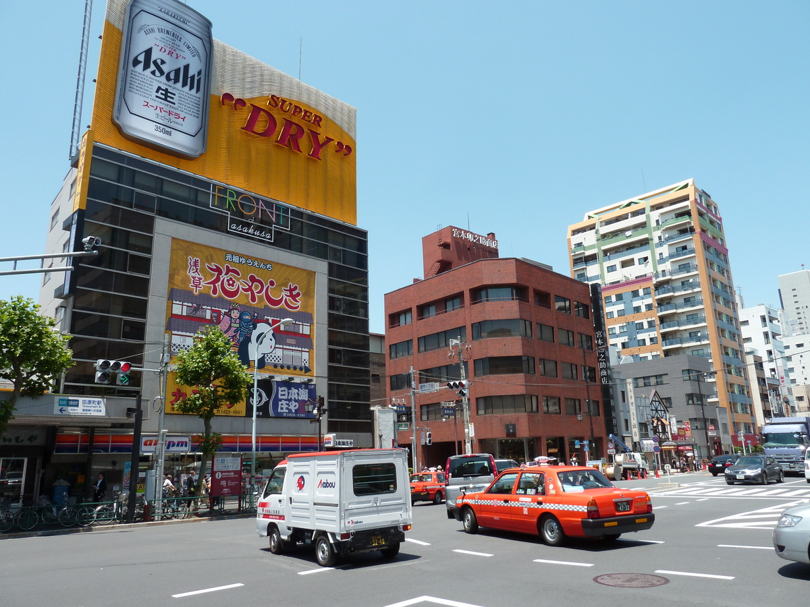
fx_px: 585
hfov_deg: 69.4
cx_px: 405
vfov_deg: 54.9
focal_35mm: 25
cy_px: 304
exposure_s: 1/320
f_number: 4
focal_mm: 4.1
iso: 80
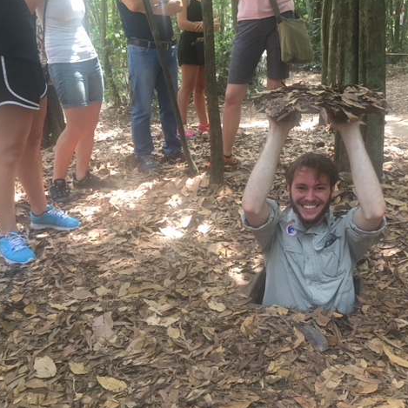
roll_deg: +2.4
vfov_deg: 47.2
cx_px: 238
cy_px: 204
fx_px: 467
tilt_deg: -20.9
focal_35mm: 35
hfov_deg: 47.0
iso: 40
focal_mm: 4.15
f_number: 2.2
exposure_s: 1/33
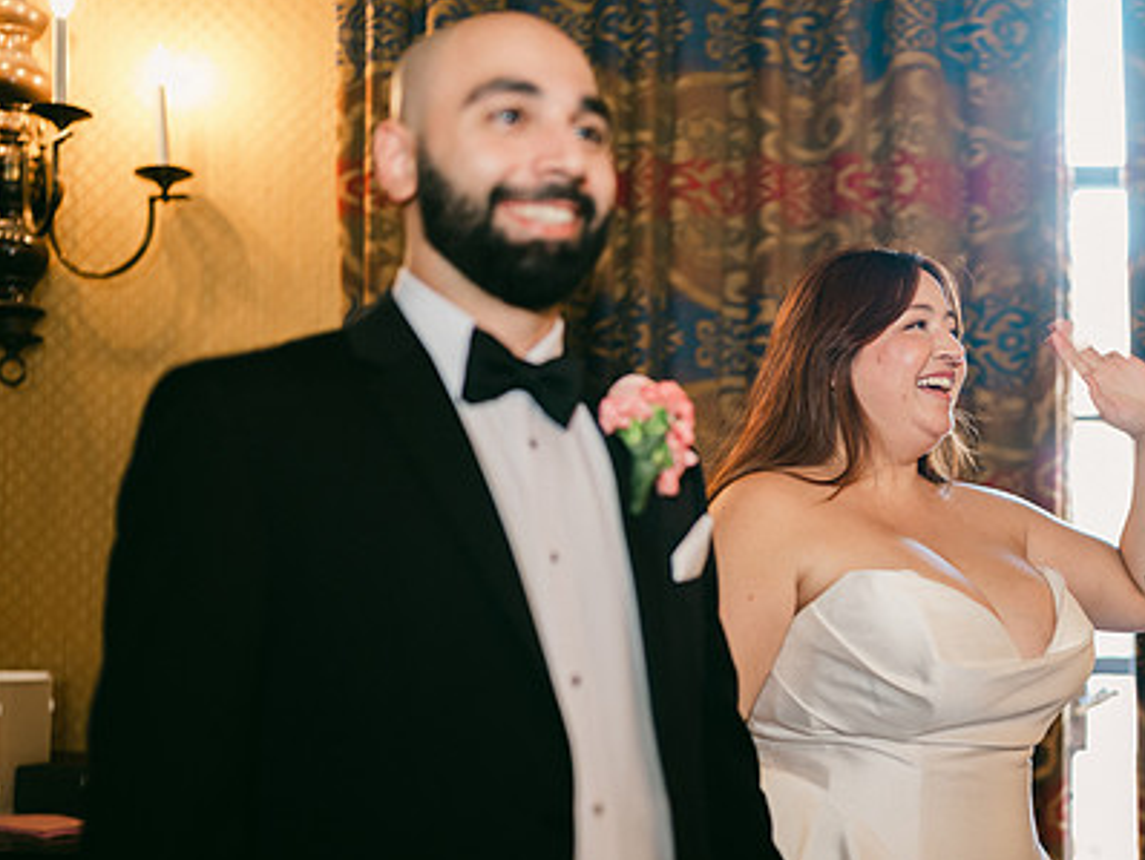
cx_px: 785
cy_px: 536
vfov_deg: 29.0
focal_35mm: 50
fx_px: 1655
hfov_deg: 37.6
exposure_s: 1/125
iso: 640
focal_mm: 35
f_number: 1.2
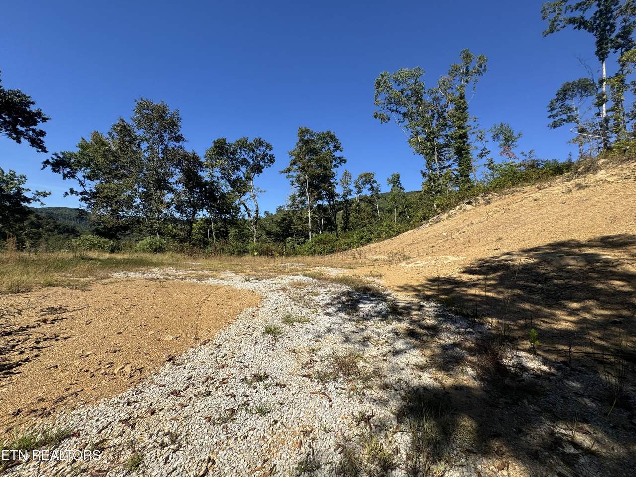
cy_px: 238
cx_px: 318
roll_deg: -2.4
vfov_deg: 85.7
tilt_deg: +1.6
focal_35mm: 14
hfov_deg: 102.1
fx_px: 257
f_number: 2.2
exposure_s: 1/1709
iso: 40
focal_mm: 2.22
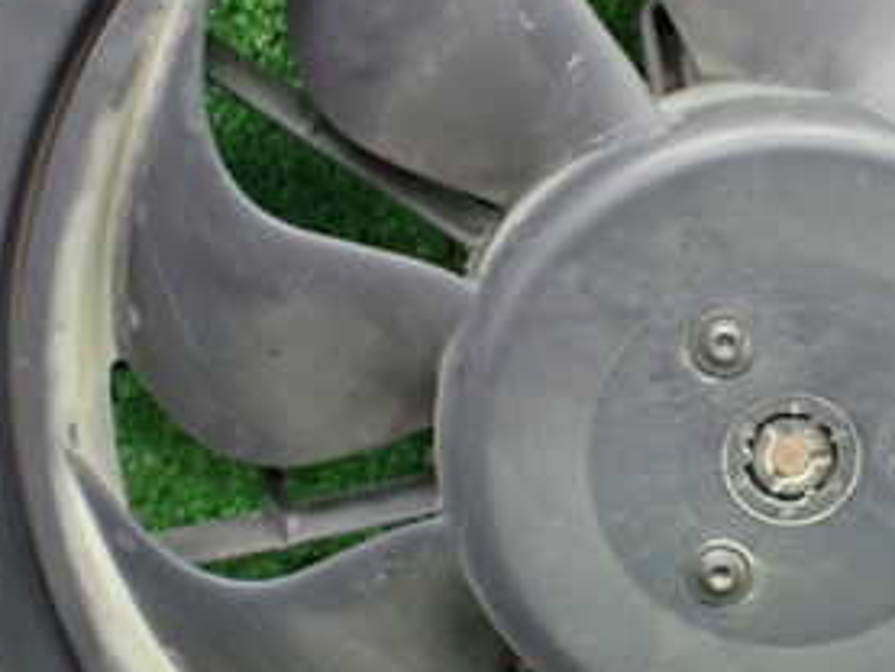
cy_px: 401
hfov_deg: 29.0
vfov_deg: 22.6
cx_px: 740
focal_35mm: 65
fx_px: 1681
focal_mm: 5.4
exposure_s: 1/60
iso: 800
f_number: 2.3
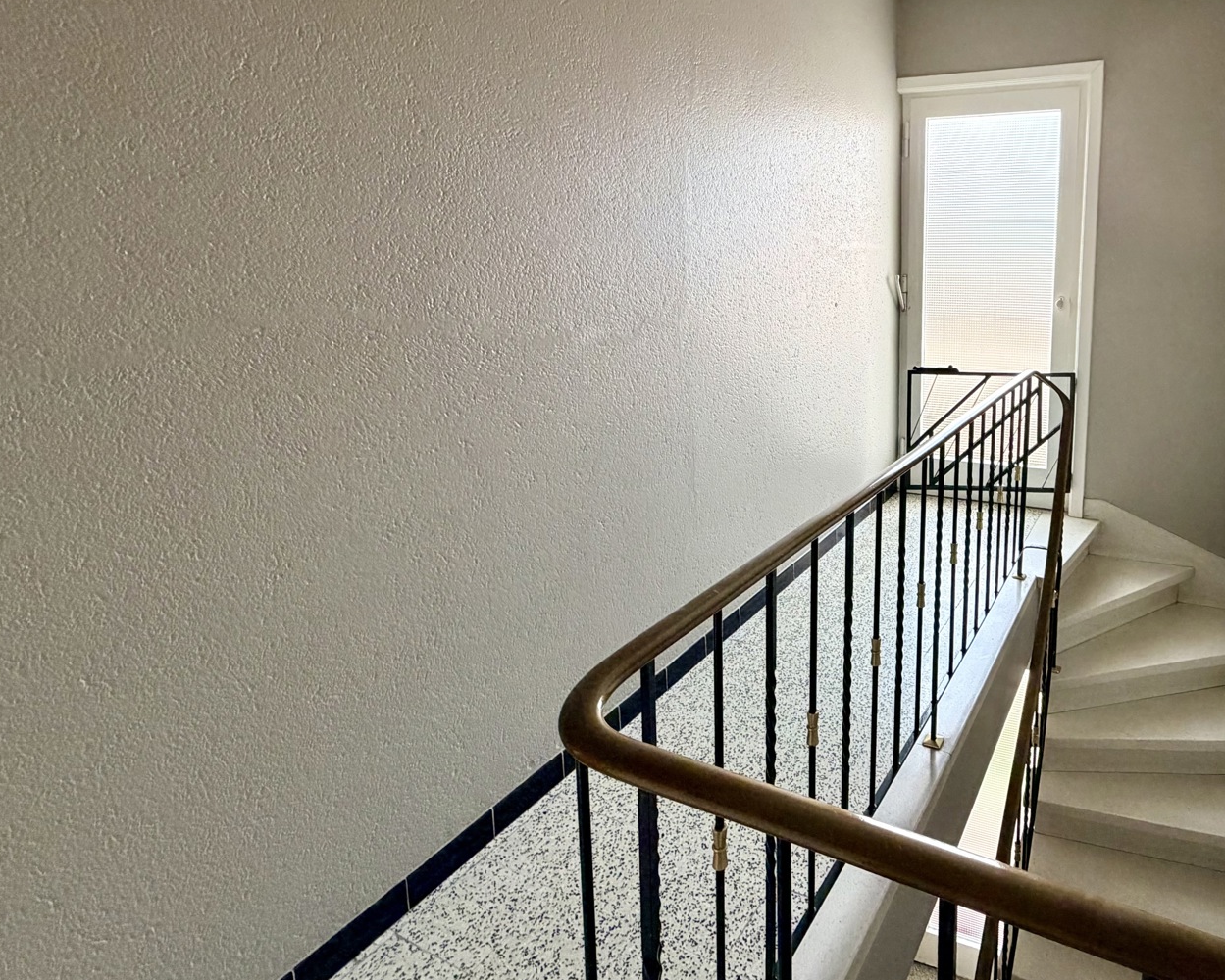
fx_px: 762
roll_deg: +0.3
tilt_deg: -7.7
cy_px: 352
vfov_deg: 64.4
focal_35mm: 21
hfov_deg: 74.2
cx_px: 856
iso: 250
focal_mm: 2.22
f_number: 2.2
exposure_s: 1/121
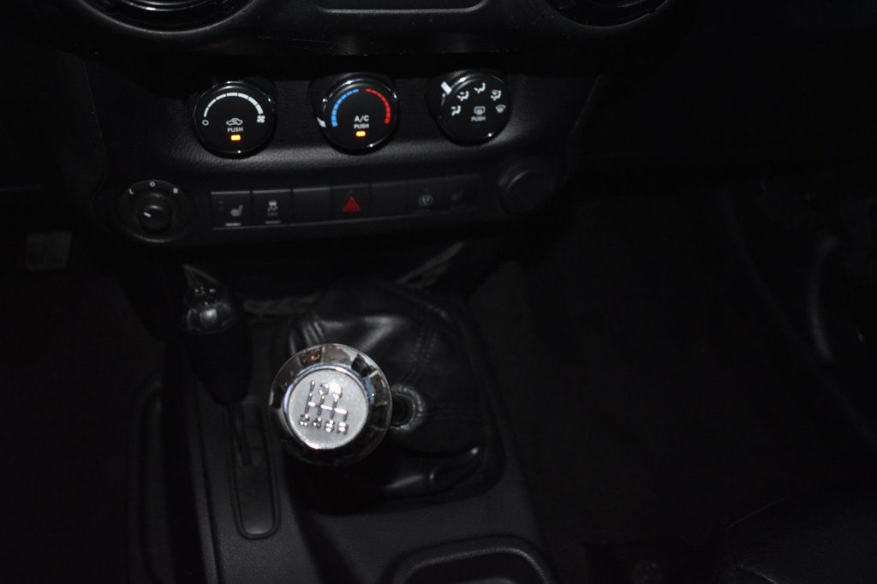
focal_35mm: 33
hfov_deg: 57.2
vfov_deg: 39.9
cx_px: 438
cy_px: 292
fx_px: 804
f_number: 3.8
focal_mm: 22
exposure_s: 1/60
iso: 1600
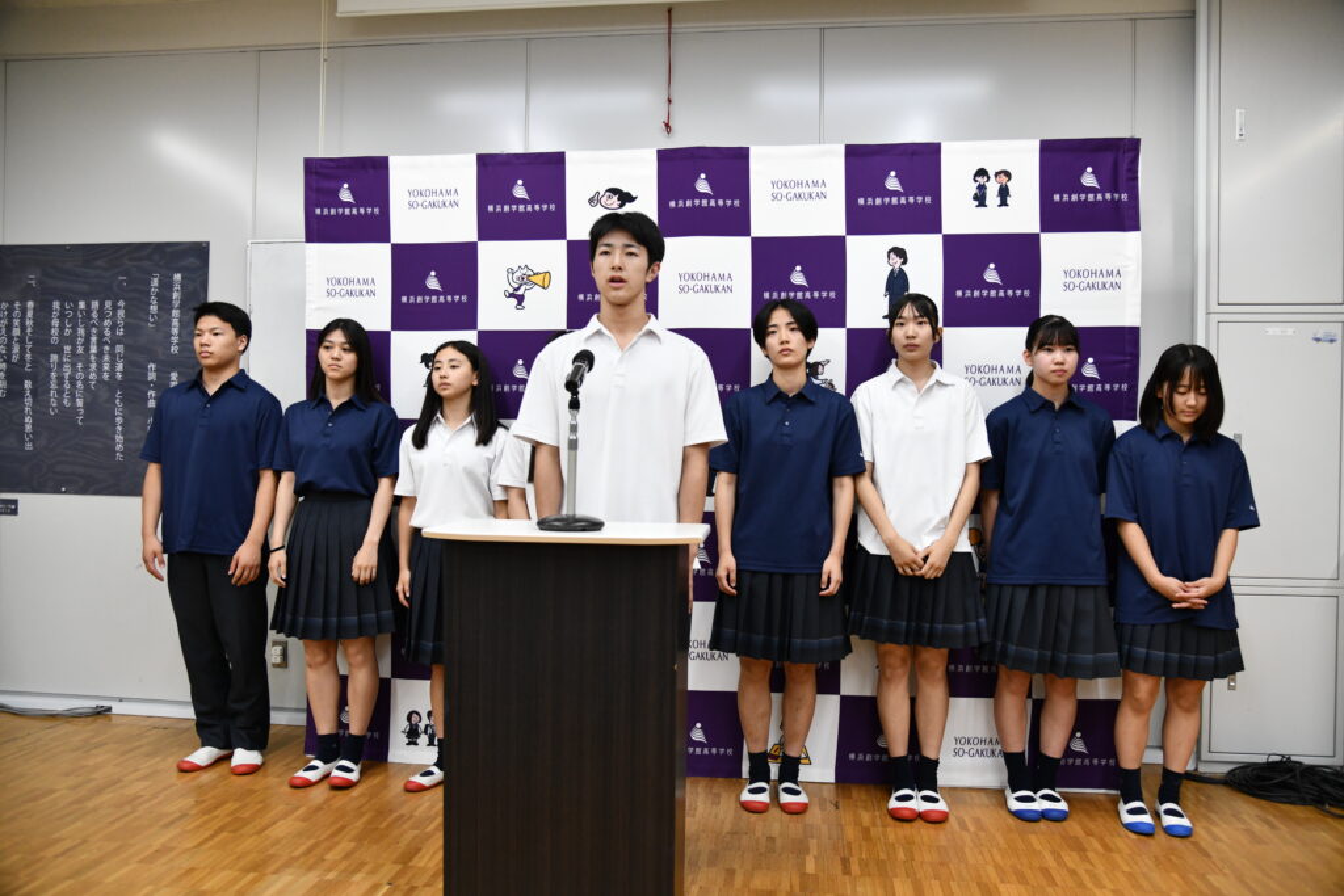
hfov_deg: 73.7
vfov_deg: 53.1
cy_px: 448
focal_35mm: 24
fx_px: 896
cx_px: 672
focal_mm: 24
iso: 1600
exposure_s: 1/200
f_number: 4
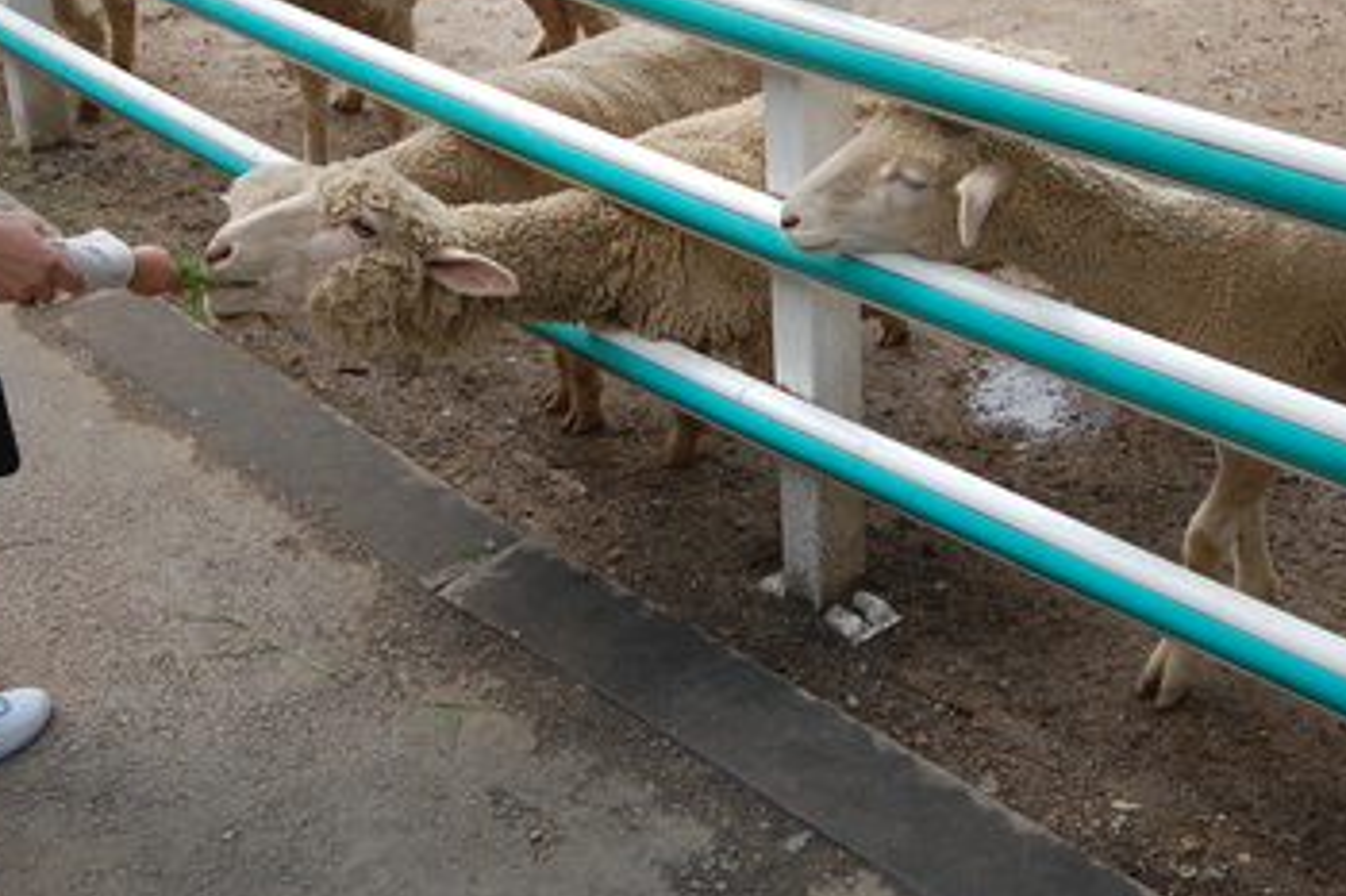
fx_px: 2242
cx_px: 794
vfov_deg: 22.1
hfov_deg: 33.3
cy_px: 102
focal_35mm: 60
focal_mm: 20
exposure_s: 1/125
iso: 200
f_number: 5.6
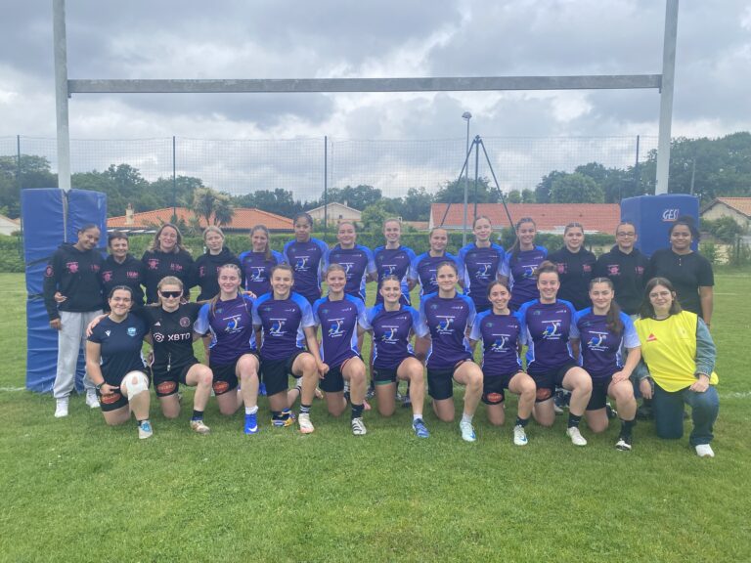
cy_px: 282
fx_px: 564
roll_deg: -1.1
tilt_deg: -3.7
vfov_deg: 53.1
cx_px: 376
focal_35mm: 26
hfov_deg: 67.3
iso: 32
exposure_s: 1/1653
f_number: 1.8
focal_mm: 4.25
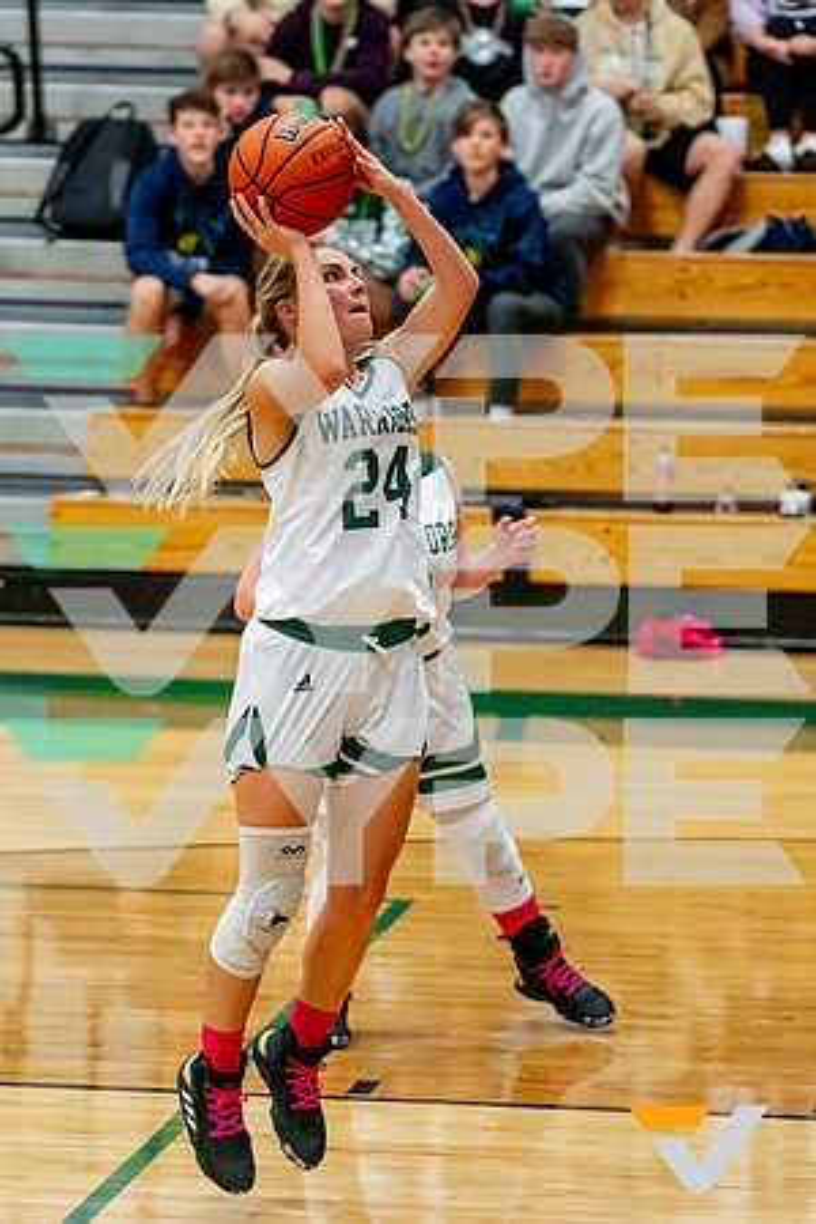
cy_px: 642
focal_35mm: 213
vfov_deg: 9.7
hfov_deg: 6.4
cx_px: 287
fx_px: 7244
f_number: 2.8
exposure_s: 1/1000
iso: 2000
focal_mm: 115
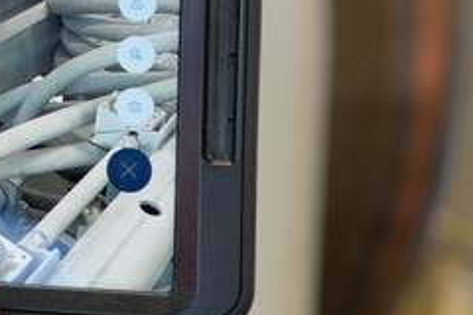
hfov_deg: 7.7
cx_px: -637
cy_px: -323
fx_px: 3284
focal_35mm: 250
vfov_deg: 5.4
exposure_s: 1/50
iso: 100
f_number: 2.5
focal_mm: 50
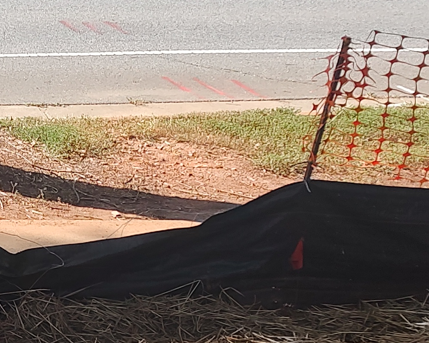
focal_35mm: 93
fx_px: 1181
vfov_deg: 16.4
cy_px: 293
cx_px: -274
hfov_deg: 17.7
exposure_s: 1/179
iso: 100
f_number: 1.9
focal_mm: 5.88
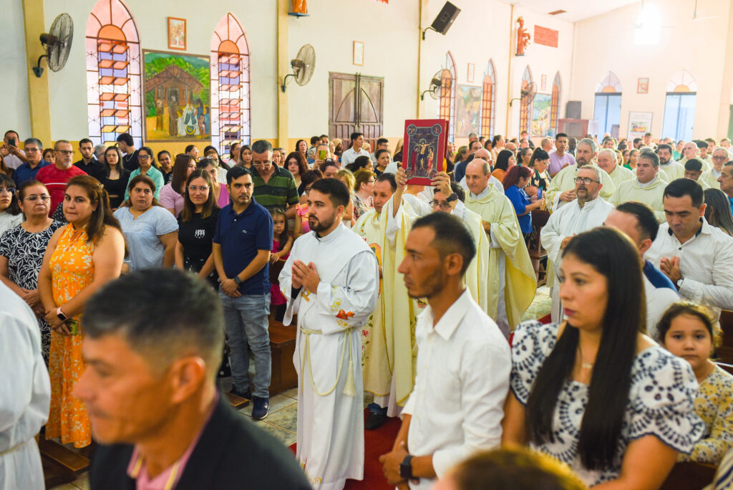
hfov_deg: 54.4
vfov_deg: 37.9
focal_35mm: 35
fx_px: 713
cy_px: 245
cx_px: 366
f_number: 3.2
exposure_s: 1/200
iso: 400
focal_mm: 35
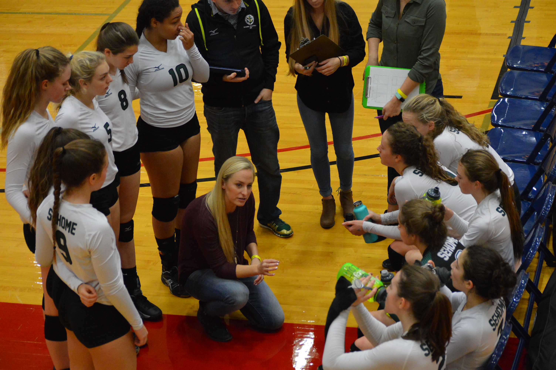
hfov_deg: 20.6
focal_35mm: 99
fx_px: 1528
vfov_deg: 13.8
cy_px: 185
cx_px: 278
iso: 3200
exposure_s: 1/250
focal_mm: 66
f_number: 4
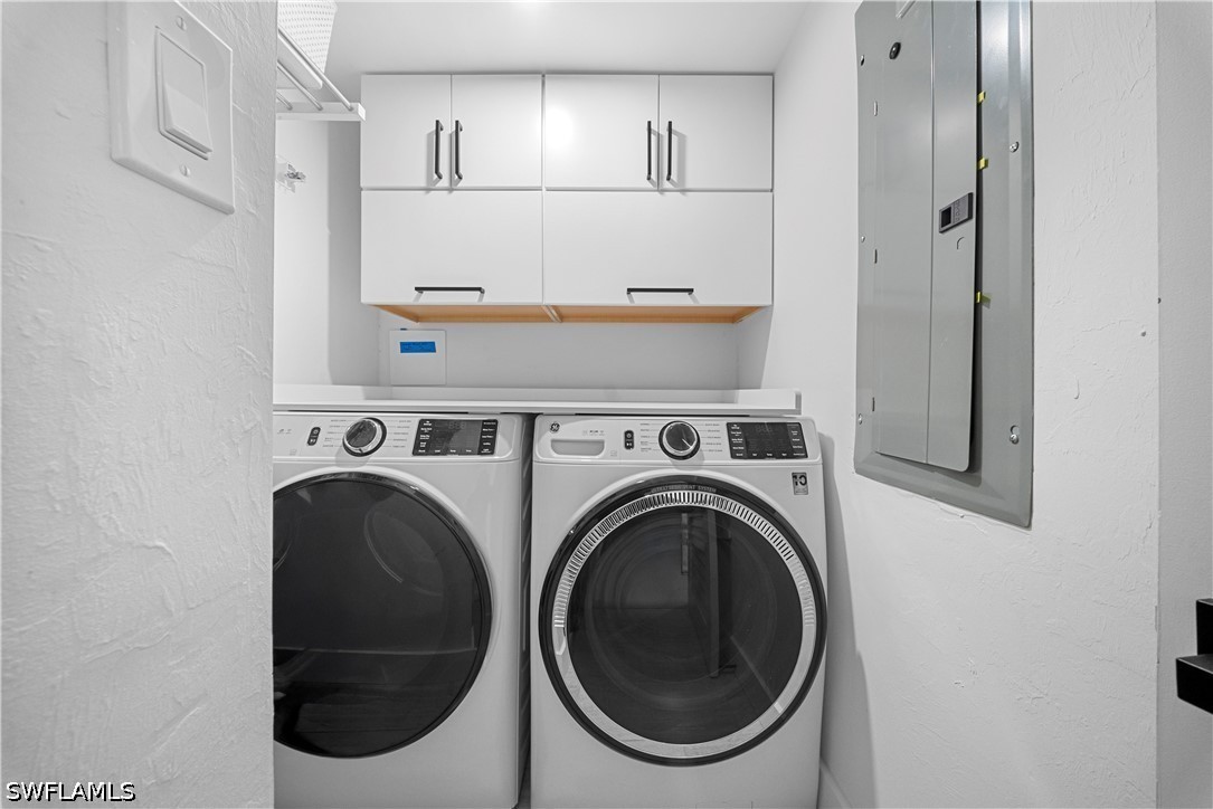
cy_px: 404
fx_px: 404
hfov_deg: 112.6
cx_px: 606
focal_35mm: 12
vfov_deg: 90.0
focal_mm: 12
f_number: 9
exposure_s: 1/15
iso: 2000
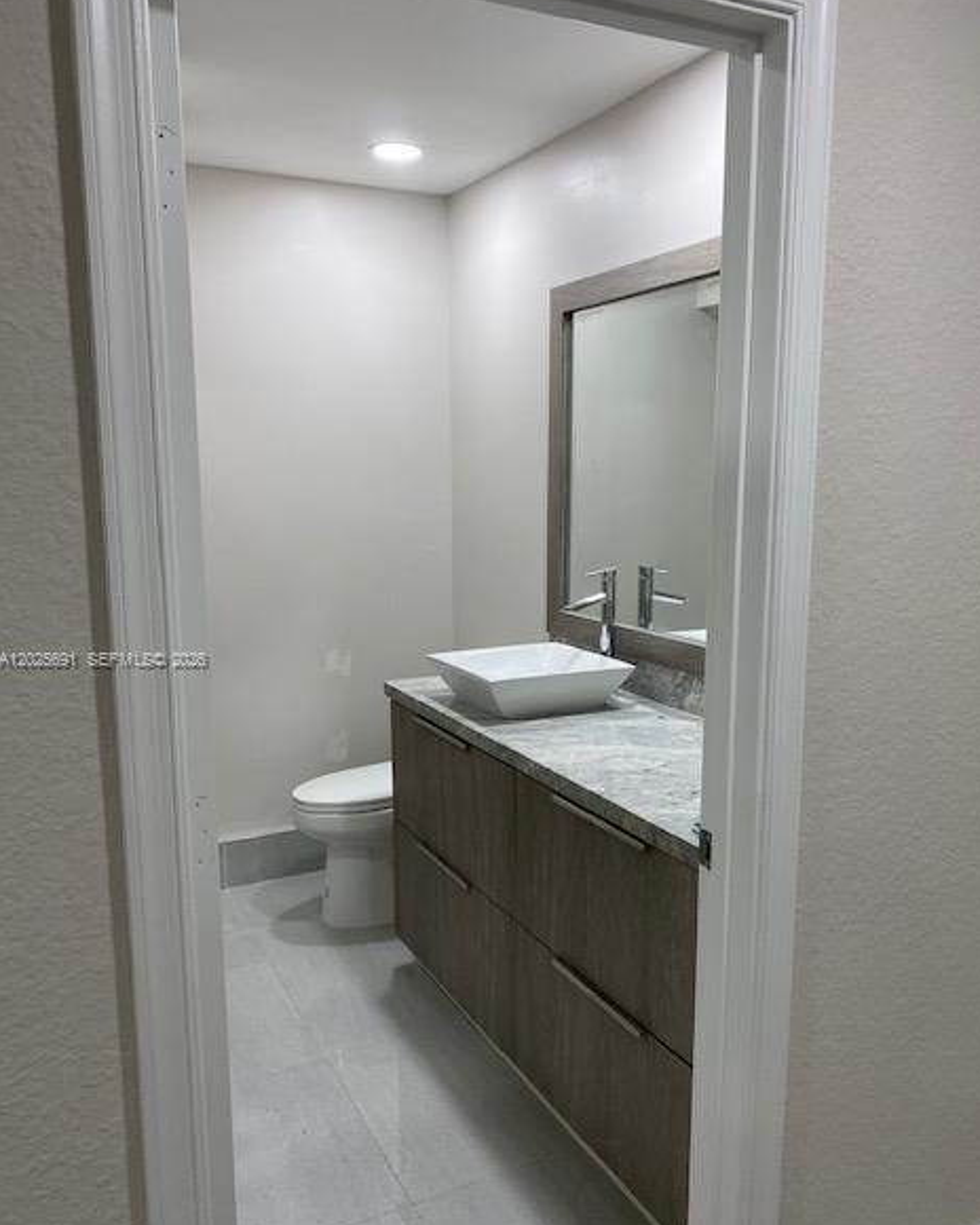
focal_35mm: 28
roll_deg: +0.3
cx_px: 503
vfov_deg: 62.1
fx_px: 1015
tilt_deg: -8.7
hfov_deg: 51.5
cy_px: 661
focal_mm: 4.25
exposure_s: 1/120
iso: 100
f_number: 1.8
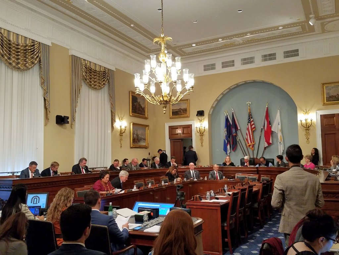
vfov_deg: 53.1
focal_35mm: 26
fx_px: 255
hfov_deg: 67.3
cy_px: 128
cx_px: 170
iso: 160
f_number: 1.7
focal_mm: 4.2
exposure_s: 1/60
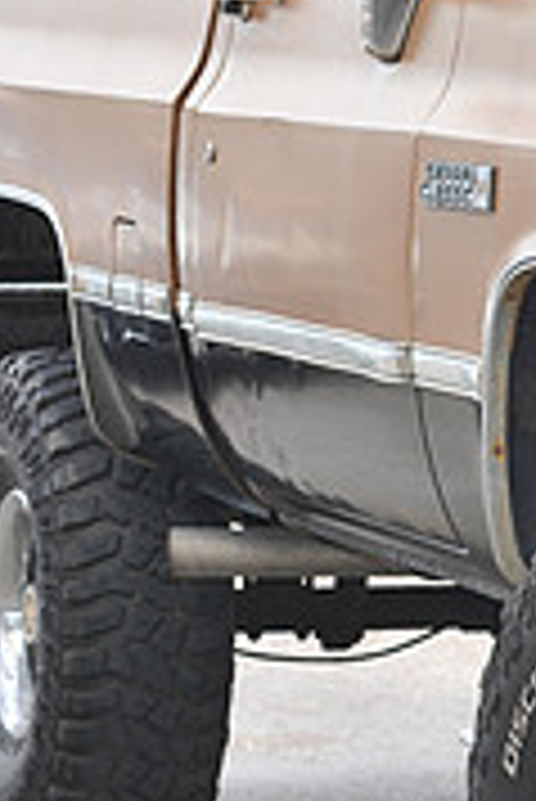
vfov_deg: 7.9
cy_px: 81
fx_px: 5795
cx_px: 1167
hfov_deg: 5.2
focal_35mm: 260
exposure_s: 1/80
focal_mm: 80
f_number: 6.3
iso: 250
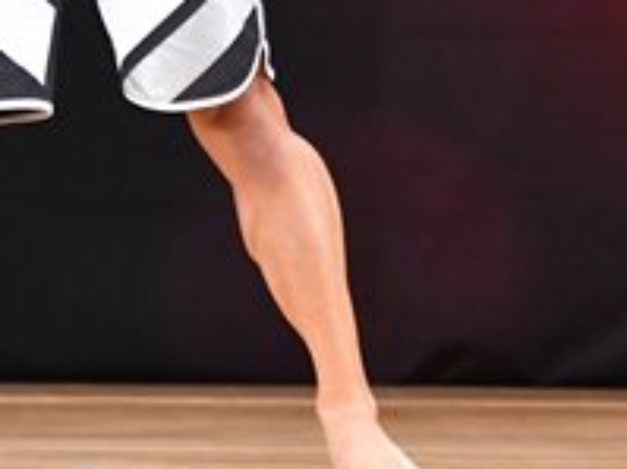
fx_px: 17269
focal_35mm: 954
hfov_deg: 2.1
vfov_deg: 1.6
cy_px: -186
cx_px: 109
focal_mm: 170
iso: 3200
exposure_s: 1/400
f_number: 5.6
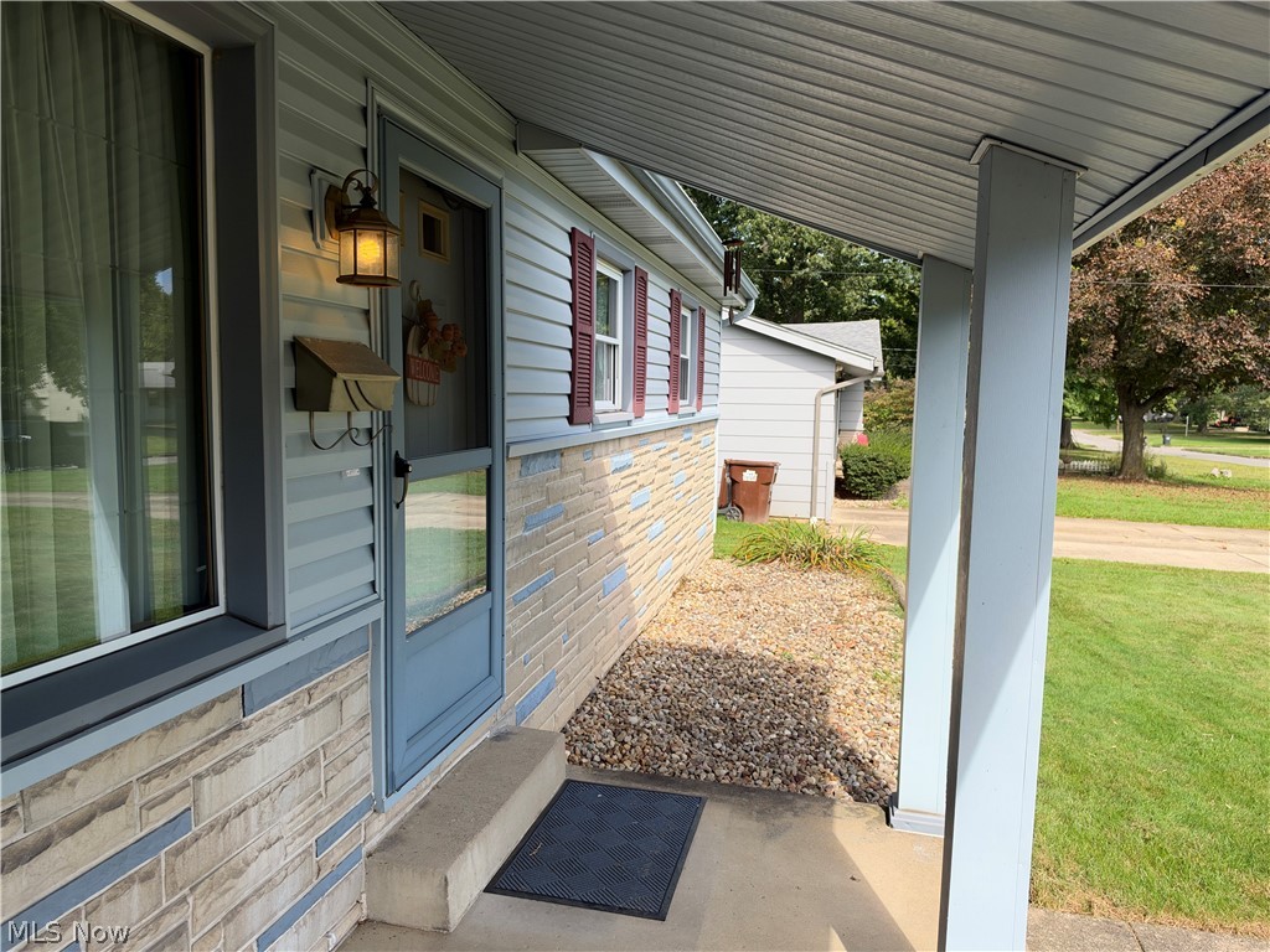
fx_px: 881
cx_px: 635
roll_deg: -1.0
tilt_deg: -4.4
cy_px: 476
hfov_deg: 71.6
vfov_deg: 56.8
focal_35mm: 24
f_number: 1.8
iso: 64
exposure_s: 1/1931
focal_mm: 6.93
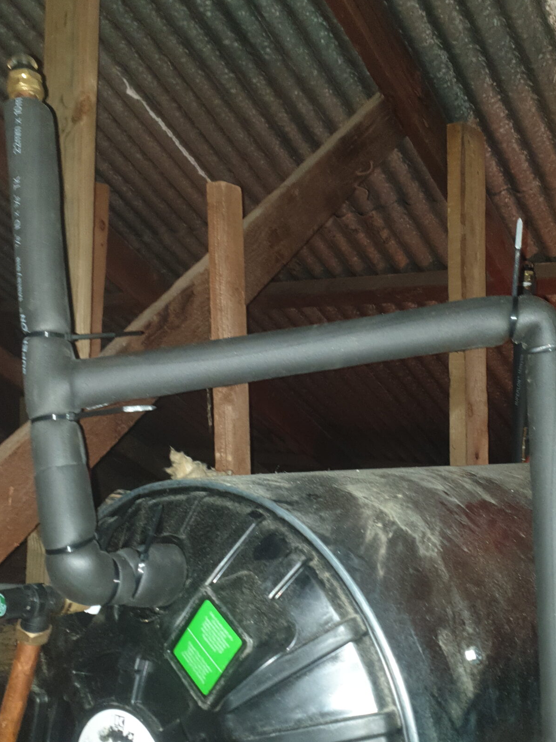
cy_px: 381
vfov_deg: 44.8
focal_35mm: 42
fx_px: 899
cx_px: 328
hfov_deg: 34.3
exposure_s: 1/15
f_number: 1.5
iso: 125
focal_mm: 4.3
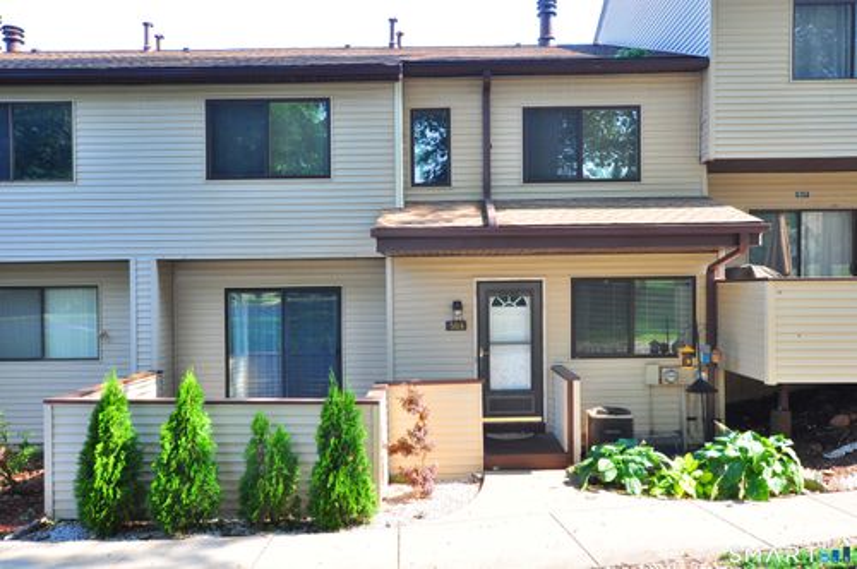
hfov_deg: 67.4
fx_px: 642
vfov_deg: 47.8
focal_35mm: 27
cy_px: 284
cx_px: 428
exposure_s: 1/160
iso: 500
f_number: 8
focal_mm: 18
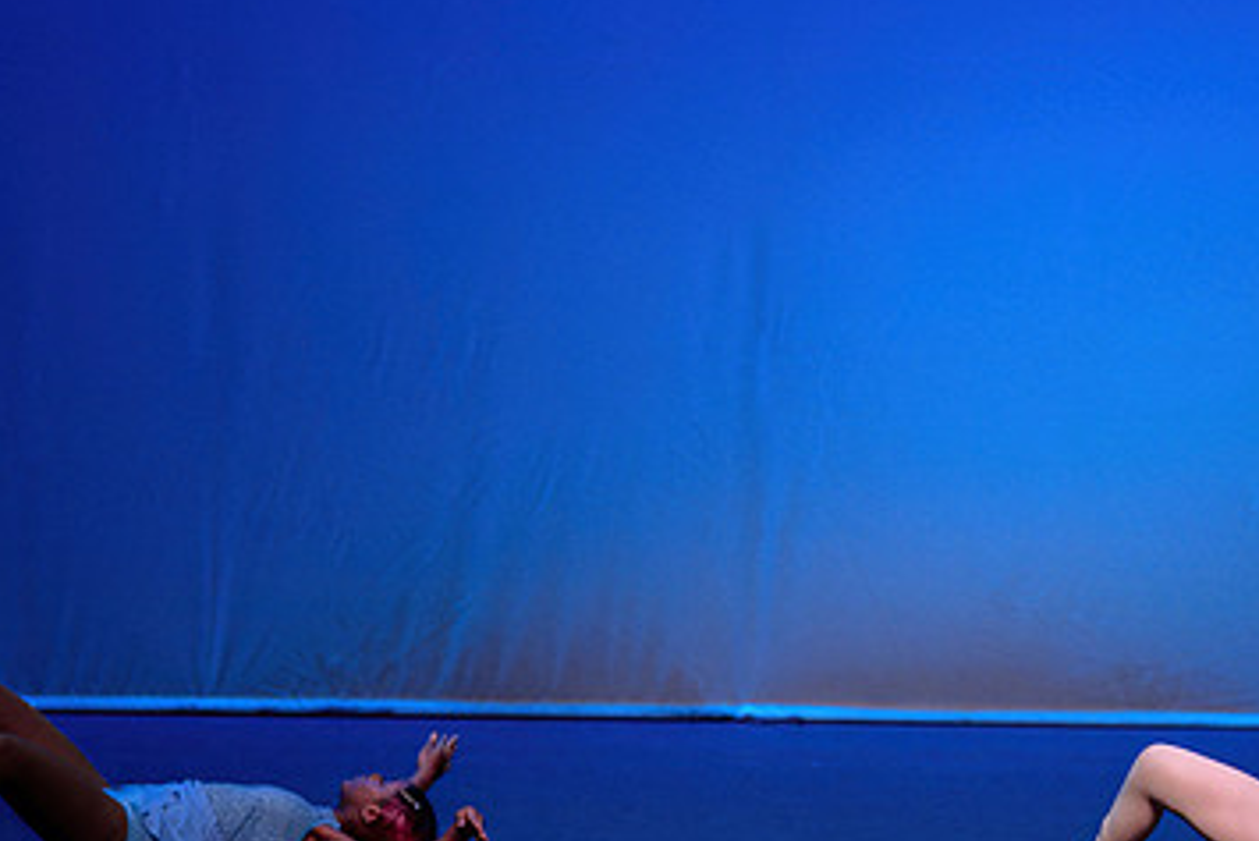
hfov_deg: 8.7
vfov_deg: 5.8
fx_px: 8256
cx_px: 1023
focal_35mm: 236
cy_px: 514
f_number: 2.8
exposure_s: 1/500
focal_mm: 135
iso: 1250
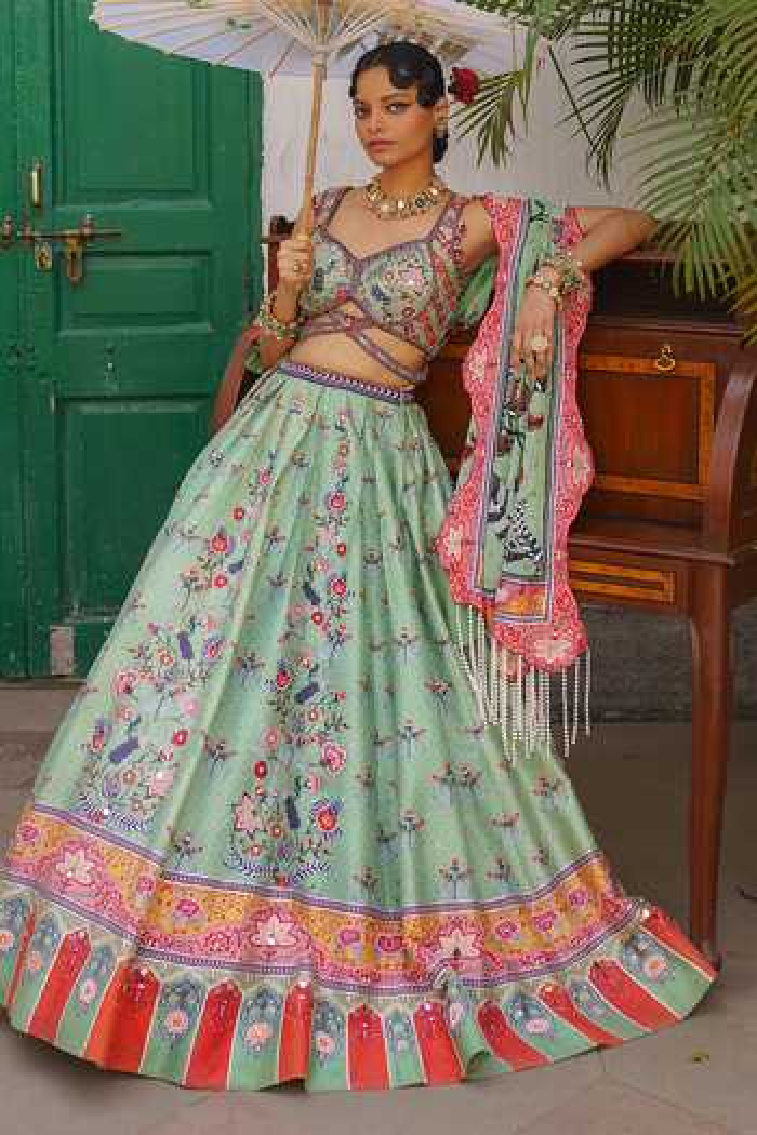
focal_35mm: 35
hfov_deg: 37.9
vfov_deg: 54.4
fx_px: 1104
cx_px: 378
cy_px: 568
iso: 200
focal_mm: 35
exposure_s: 1/1000
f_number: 2.5
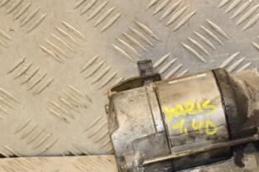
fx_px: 1071
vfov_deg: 9.2
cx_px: 228
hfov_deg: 13.7
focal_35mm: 149
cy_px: 156
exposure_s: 1/200
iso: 800
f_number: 6.3
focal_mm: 52
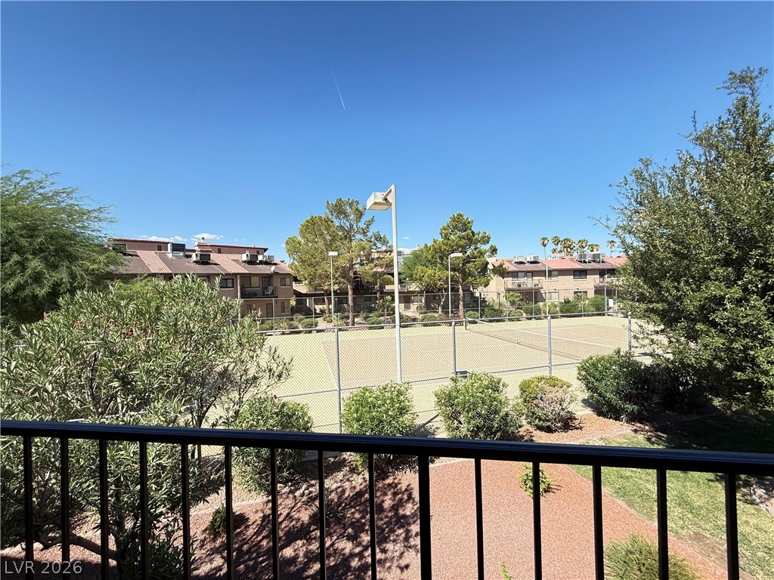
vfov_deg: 85.7
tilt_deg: -1.5
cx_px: 387
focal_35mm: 14
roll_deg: +0.9
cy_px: 290
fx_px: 313
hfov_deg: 102.1
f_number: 2.2
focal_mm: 2.22
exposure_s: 1/770
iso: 64
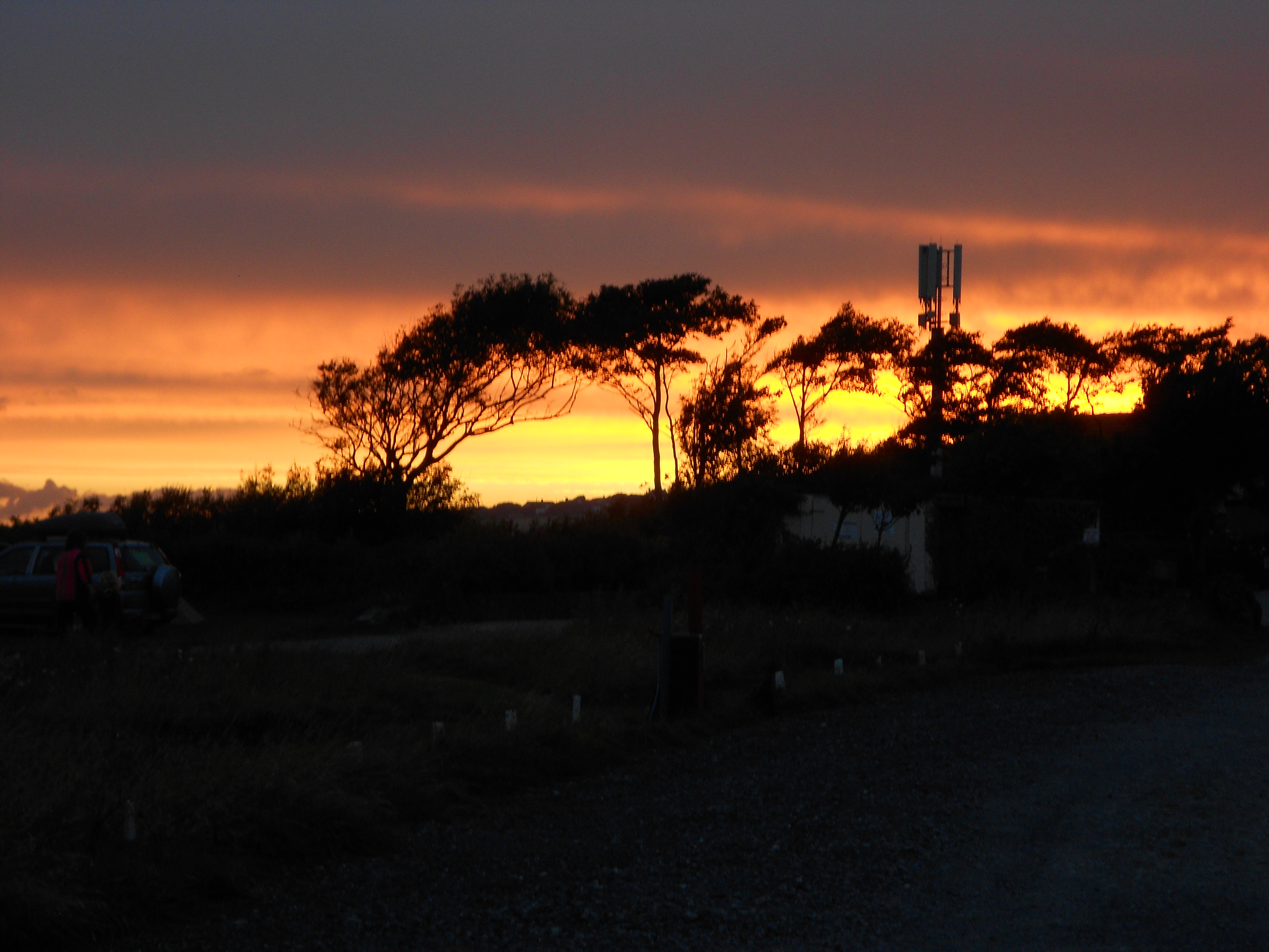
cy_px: 476
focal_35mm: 76
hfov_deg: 25.7
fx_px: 2786
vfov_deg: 19.4
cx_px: 634
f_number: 5.8
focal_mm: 13.5
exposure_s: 1/30
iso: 100
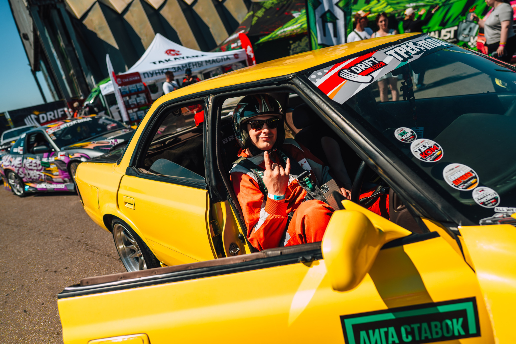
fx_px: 344
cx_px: 258
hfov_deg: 73.8
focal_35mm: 24
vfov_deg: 53.1
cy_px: 172
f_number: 2.8
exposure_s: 1/8000
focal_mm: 24
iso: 360
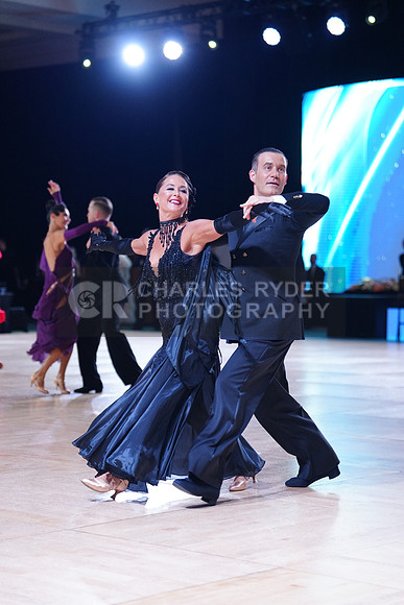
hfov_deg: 16.3
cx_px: 202
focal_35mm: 84
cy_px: 302
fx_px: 1413
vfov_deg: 24.2
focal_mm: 84
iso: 1250
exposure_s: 1/500
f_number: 2.8
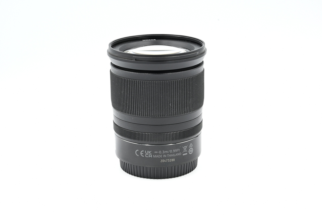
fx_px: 671
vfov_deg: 18.2
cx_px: 161
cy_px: 108
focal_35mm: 75
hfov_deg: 27.0
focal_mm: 75
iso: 200
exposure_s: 1/15
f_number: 14
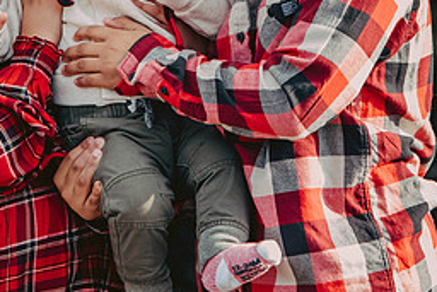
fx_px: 6352
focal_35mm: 523
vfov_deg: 2.6
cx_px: 95
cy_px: -37
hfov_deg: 3.9
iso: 800
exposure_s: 1/800
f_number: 4.5
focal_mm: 200
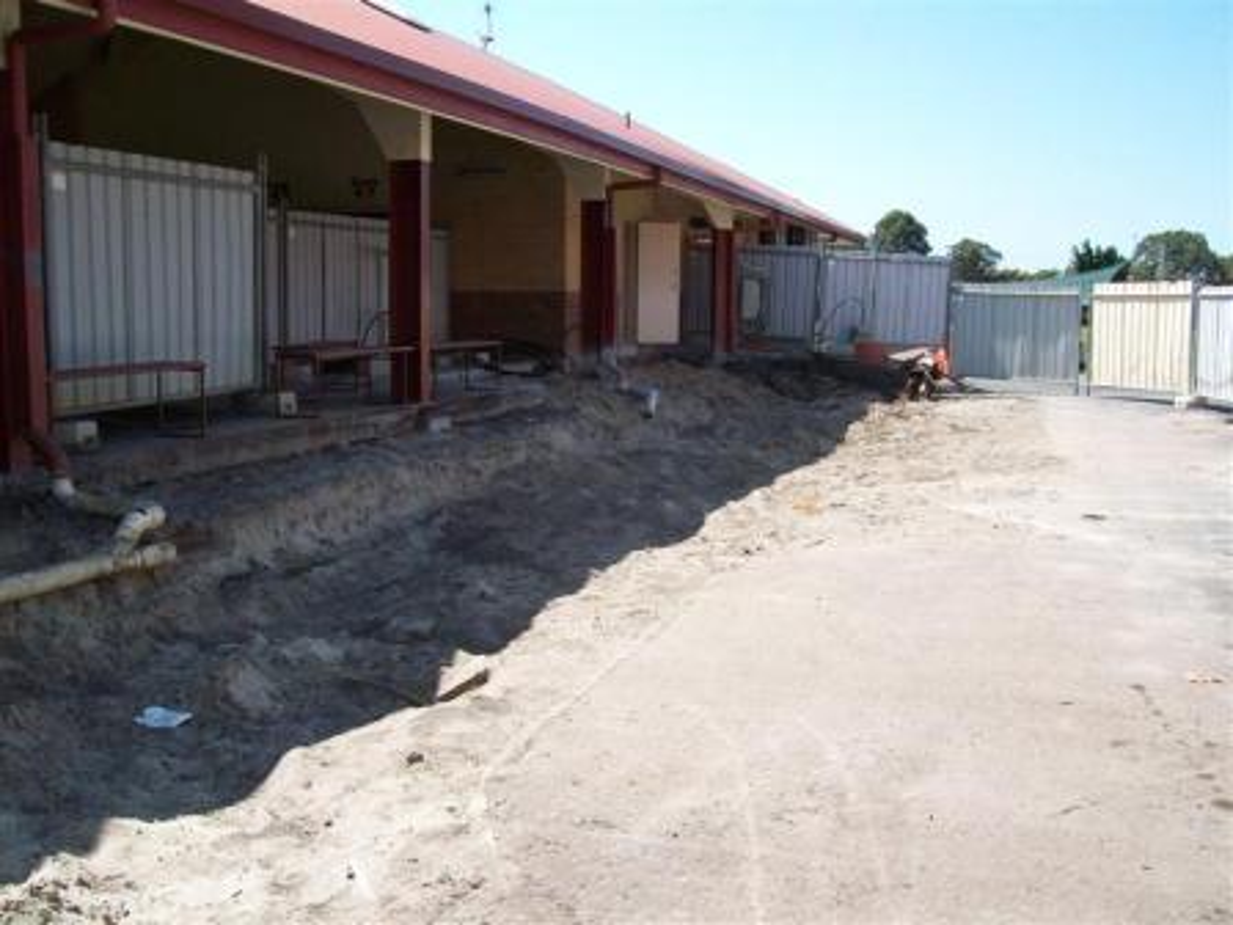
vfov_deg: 39.7
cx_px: 616
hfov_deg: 51.4
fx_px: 1282
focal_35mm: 36
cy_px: 462
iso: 80
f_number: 4.8
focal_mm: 6
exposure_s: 1/316
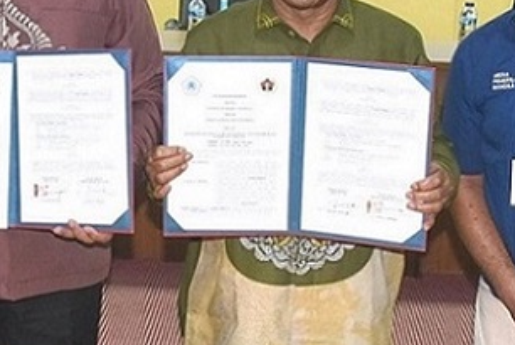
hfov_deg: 24.7
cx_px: 126
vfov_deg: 16.9
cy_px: 165
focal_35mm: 81
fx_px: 1160
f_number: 7.1
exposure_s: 1/125
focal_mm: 24
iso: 6400
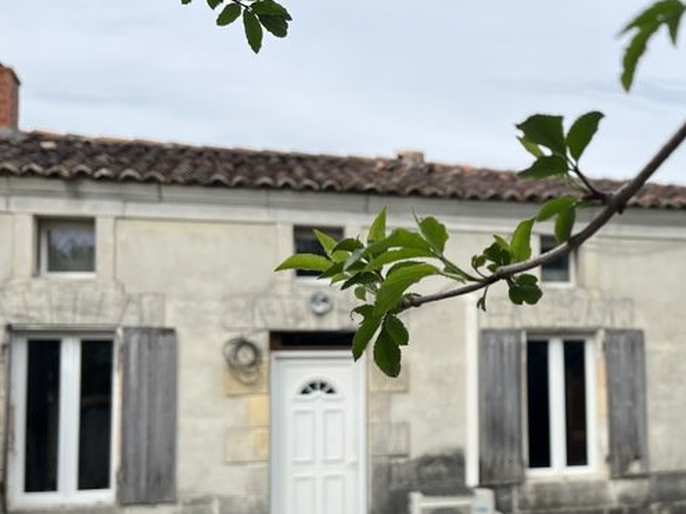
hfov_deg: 43.2
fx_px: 832
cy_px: 337
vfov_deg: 34.1
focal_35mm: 42
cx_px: 525
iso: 50
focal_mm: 5.1
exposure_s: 1/2268
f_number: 1.6
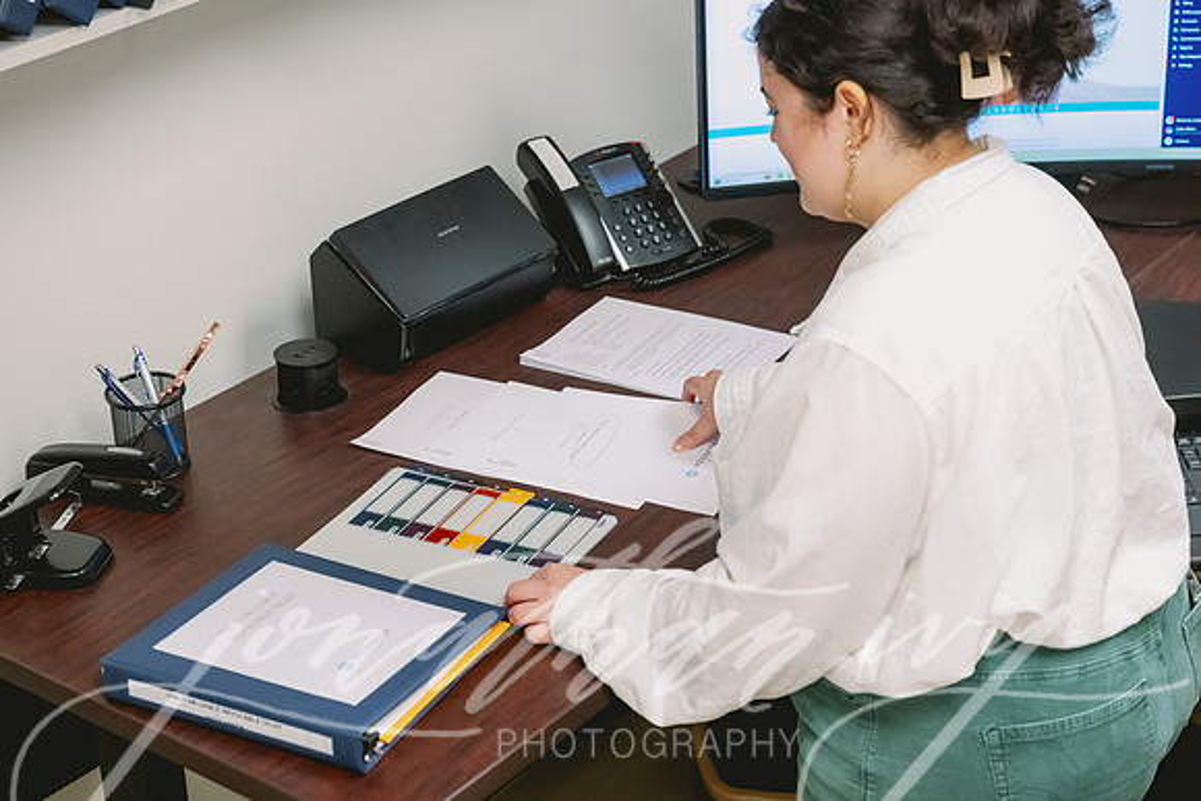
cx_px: 600
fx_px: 2336
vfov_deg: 19.5
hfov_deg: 28.8
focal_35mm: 70
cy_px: 400
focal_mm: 70
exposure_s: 1/200
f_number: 5
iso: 3200
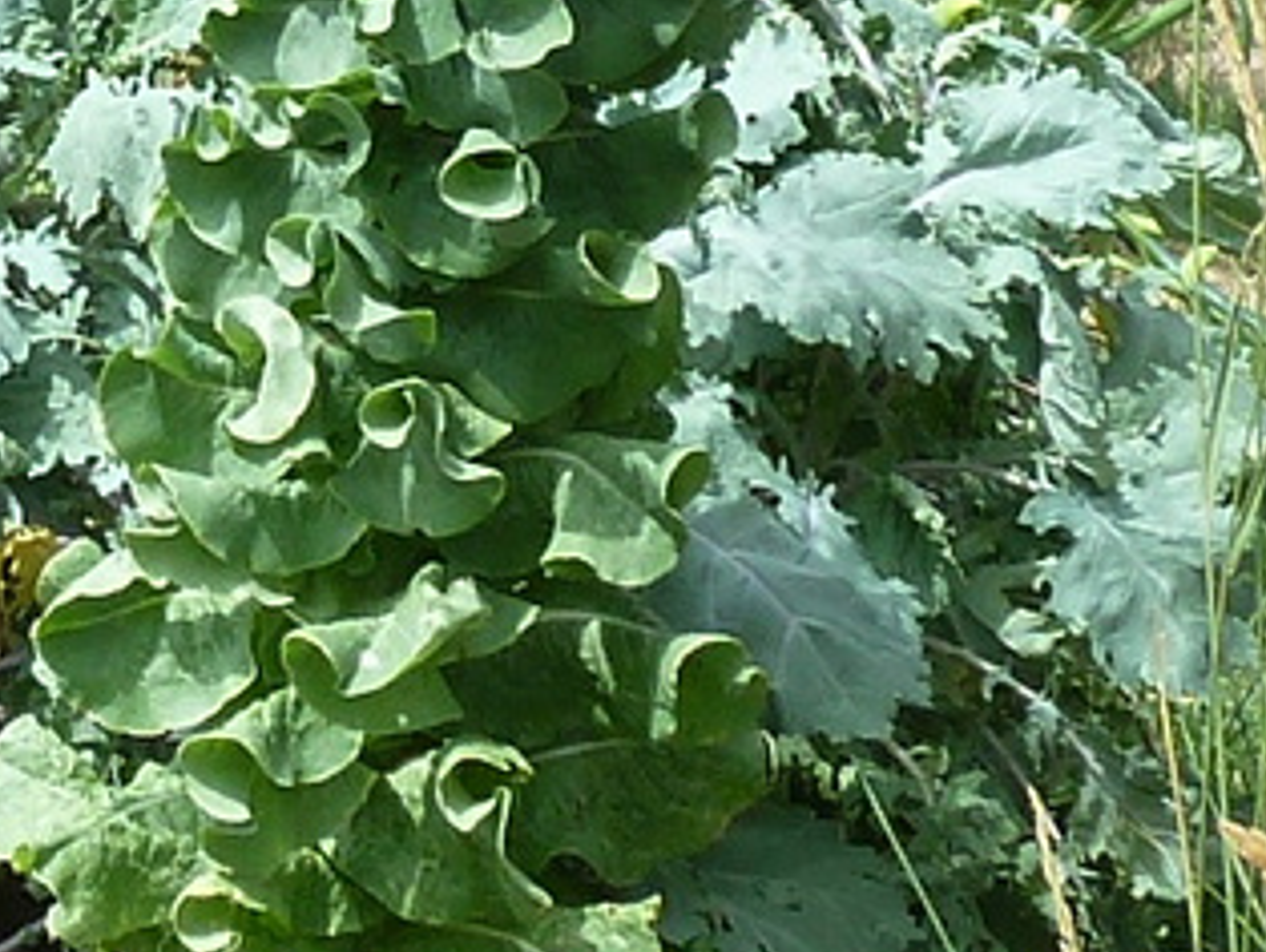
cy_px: -859
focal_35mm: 163
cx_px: -601
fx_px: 5966
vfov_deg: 8.7
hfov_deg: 11.6
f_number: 4
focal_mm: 4.1
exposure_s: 1/200
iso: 80
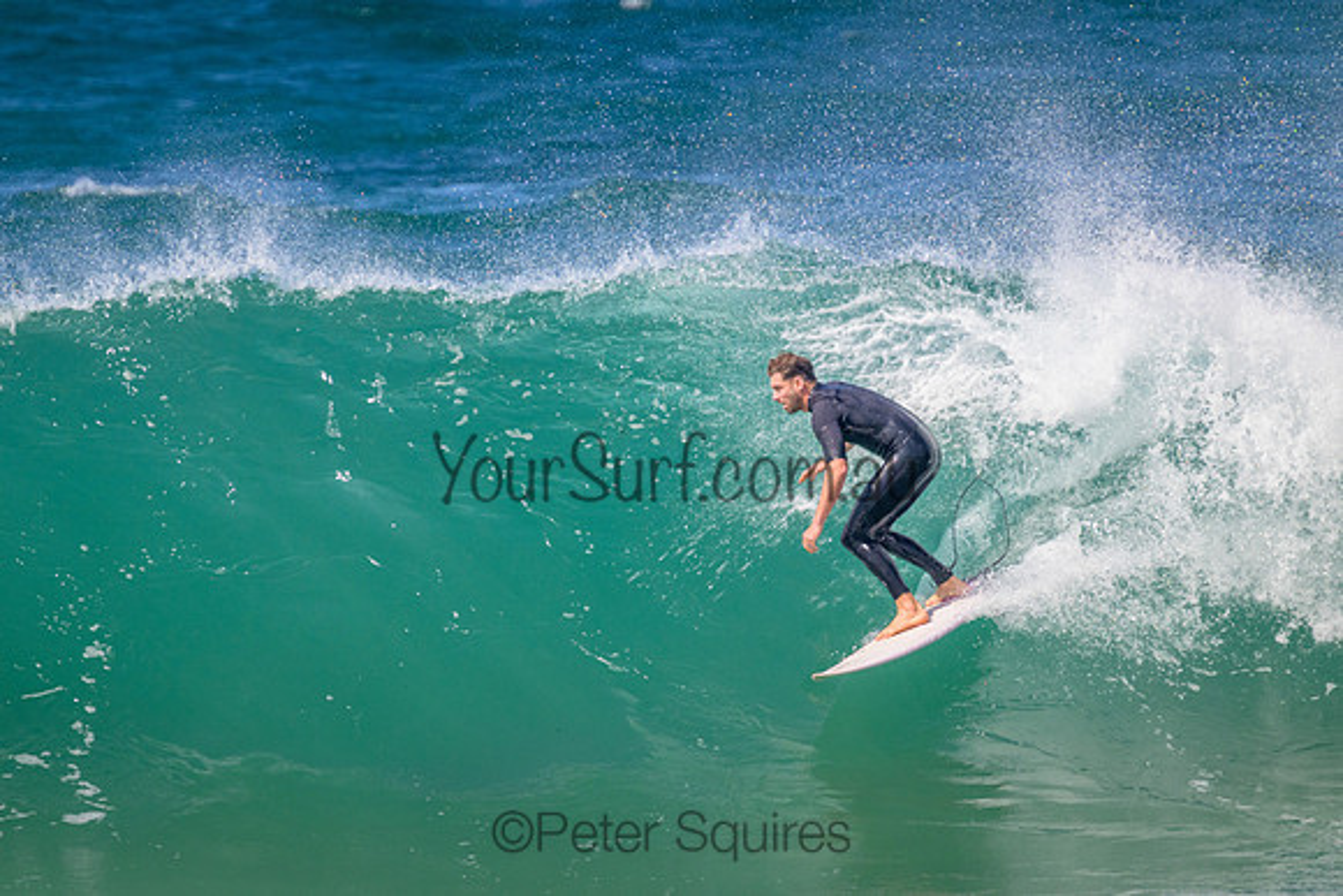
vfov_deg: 1.7
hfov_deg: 2.6
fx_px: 29850
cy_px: 448
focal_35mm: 800
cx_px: 672
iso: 1400
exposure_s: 1/2000
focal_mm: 800
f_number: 11
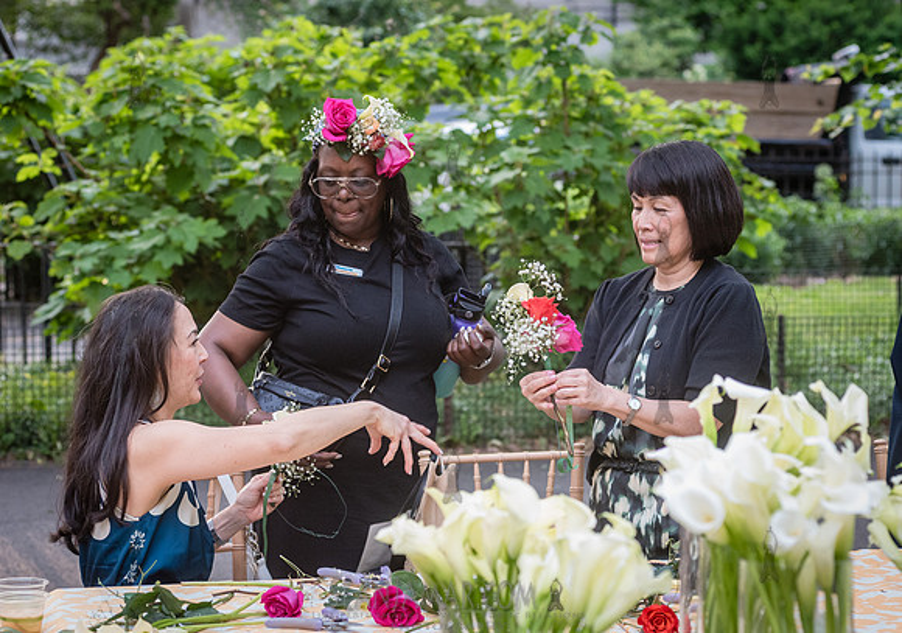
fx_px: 2483
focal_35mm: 98
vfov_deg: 14.5
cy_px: 295
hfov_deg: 20.6
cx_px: 491
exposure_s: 1/200
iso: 2000
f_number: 5
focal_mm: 80
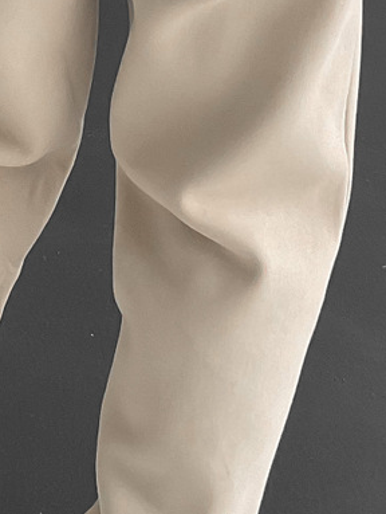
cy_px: -142
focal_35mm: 121
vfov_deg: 15.5
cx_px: 106
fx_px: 1796
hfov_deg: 12.2
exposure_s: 1/120
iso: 64
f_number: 1.8
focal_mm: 3
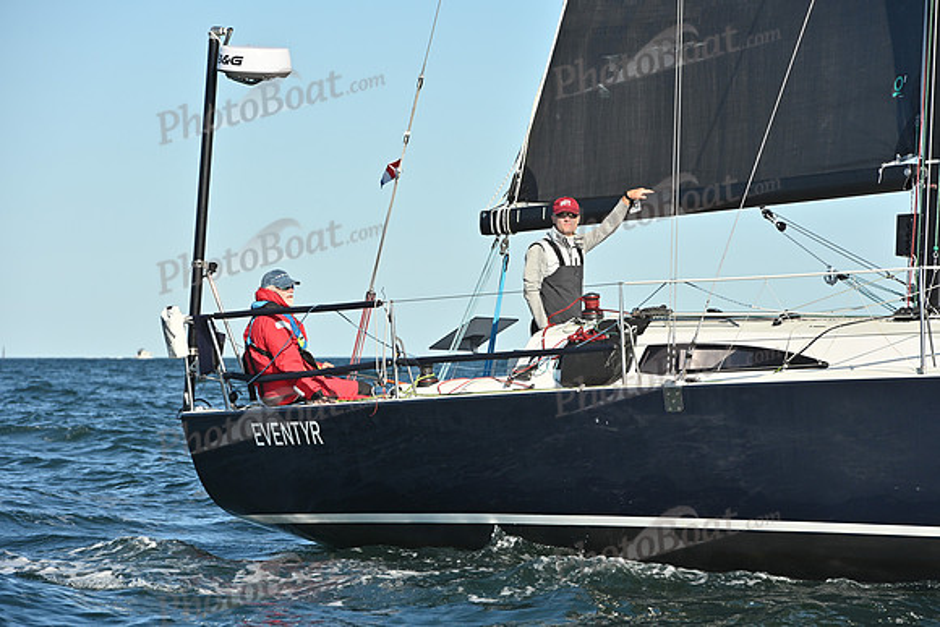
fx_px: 5093
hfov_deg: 10.5
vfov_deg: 7.0
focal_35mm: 195
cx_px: 470
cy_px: 314
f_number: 8
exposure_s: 1/1250
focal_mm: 195
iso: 320
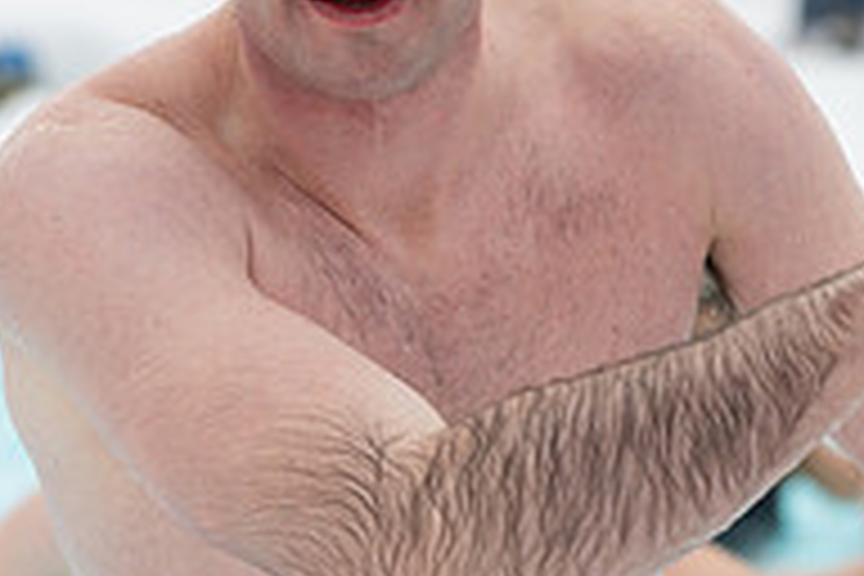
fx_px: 5640
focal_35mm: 235
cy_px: 49
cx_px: 615
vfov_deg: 5.8
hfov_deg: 8.8
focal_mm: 70
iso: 100
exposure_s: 1/800
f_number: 3.2
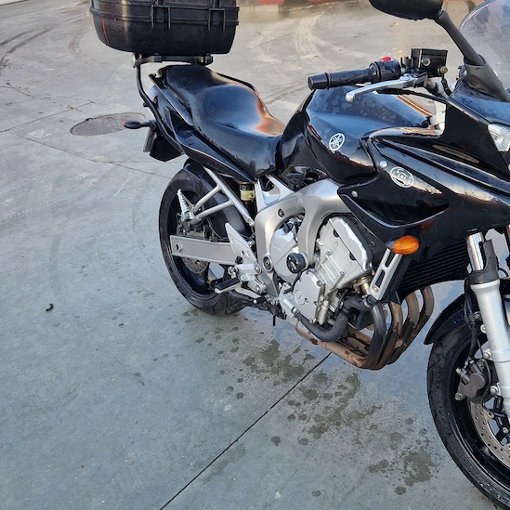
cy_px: 217
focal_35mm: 37
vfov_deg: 44.8
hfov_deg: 44.8
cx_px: 295
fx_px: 617
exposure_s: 1/180
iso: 50
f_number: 1.8
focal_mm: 5.4
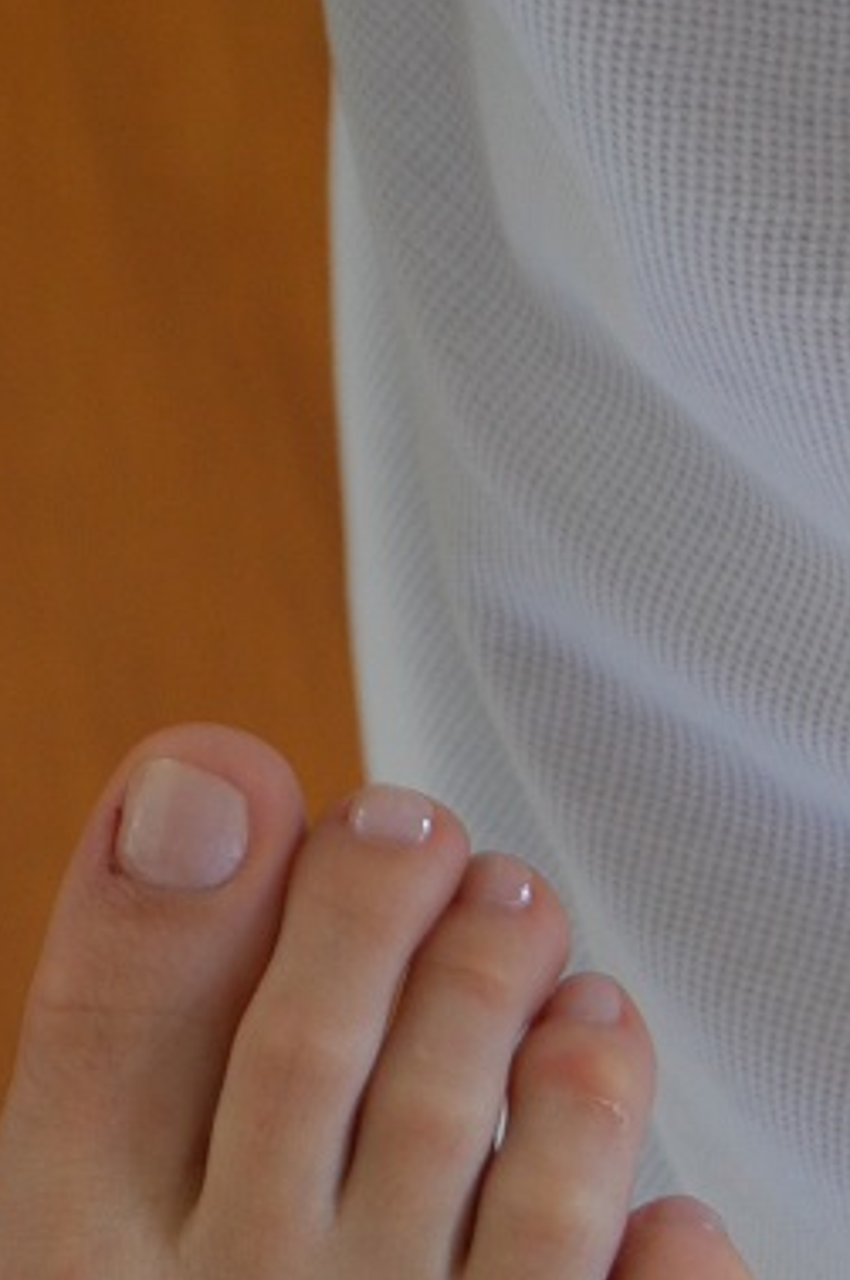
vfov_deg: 7.8
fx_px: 9325
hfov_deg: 5.2
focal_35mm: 263
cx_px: 234
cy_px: 1698
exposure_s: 1/80
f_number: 5.6
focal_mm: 55
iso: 400
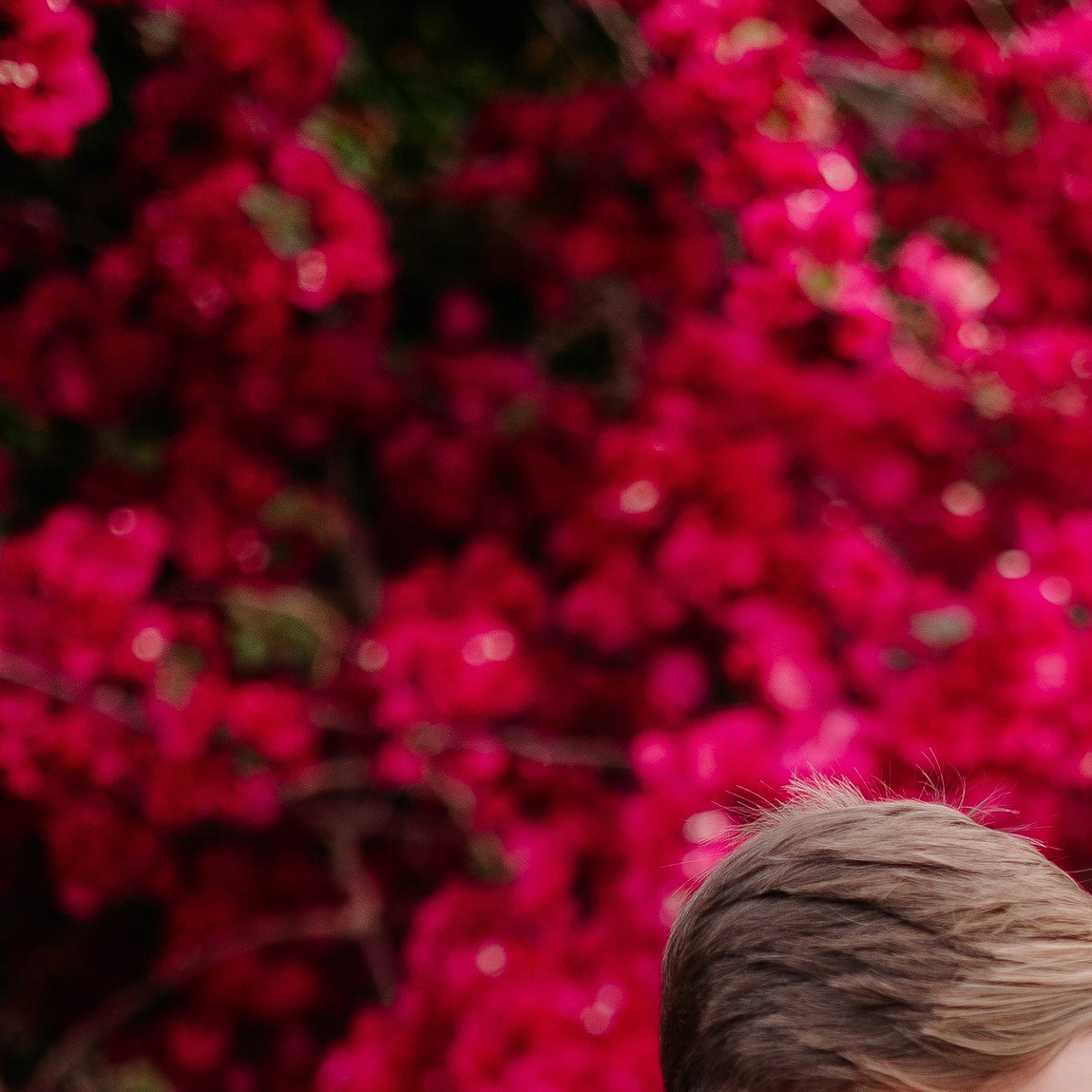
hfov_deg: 12.2
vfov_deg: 12.1
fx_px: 5068
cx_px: 948
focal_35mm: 142
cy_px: 1146
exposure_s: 1/500
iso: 320
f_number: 1.8
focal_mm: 50
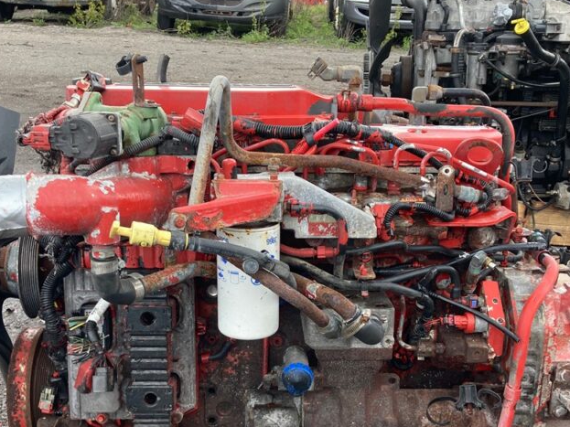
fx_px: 757
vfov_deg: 31.2
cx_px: 267
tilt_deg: -23.4
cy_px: 297
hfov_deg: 41.2
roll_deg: -2.0
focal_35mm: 46
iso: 20
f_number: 1.8
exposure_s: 1/130
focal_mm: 3.99
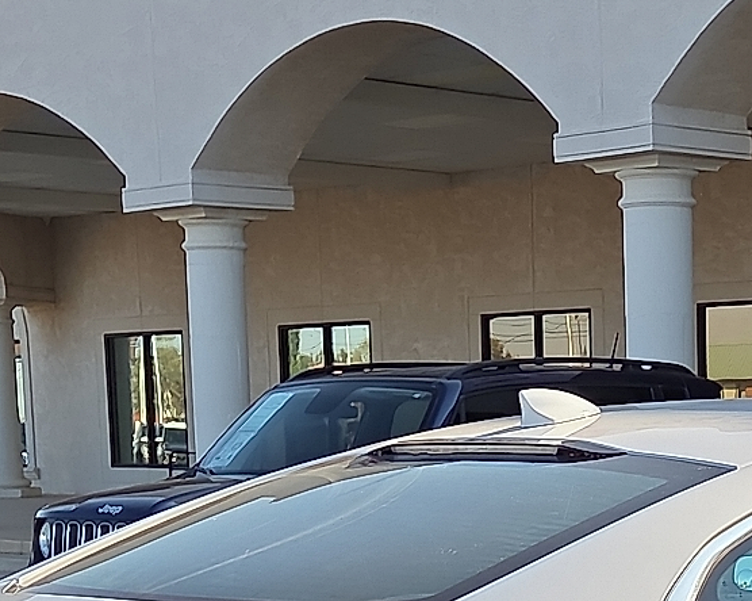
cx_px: 686
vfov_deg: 14.1
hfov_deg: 18.2
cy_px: 809
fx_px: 2313
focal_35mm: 104
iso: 25
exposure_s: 1/714
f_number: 1.8
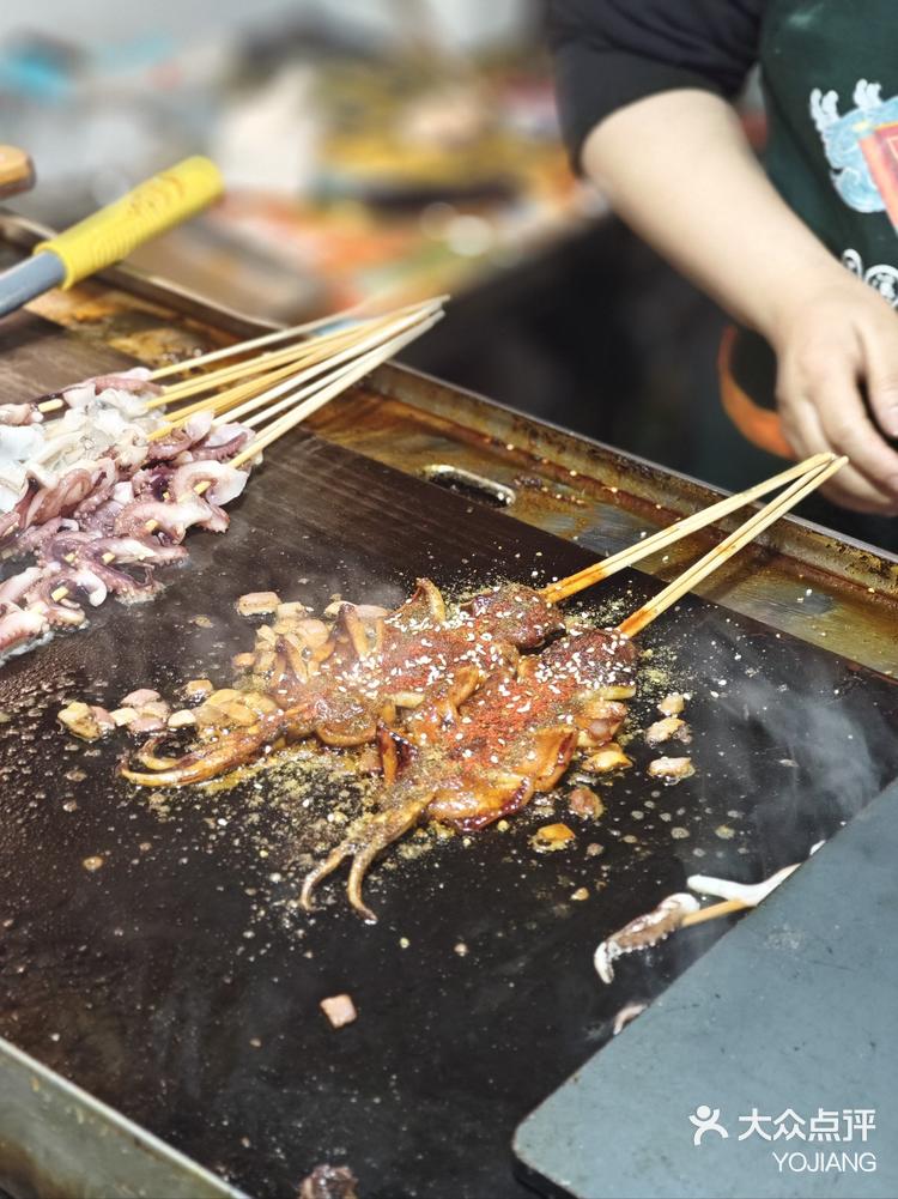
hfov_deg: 24.4
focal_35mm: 60
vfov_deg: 32.2
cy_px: 600
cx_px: 449
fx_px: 2077
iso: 1250
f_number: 2
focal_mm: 9
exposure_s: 1/50
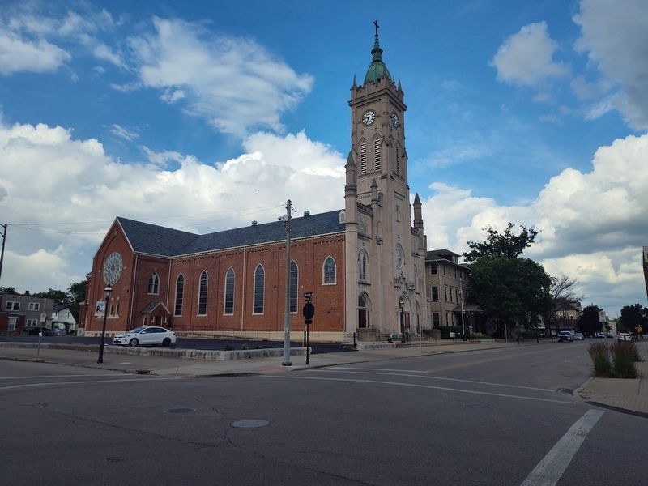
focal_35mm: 23
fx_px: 431
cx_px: 324
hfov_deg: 73.9
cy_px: 243
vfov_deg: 58.9
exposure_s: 1/2247
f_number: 1.8
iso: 100
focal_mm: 5.56
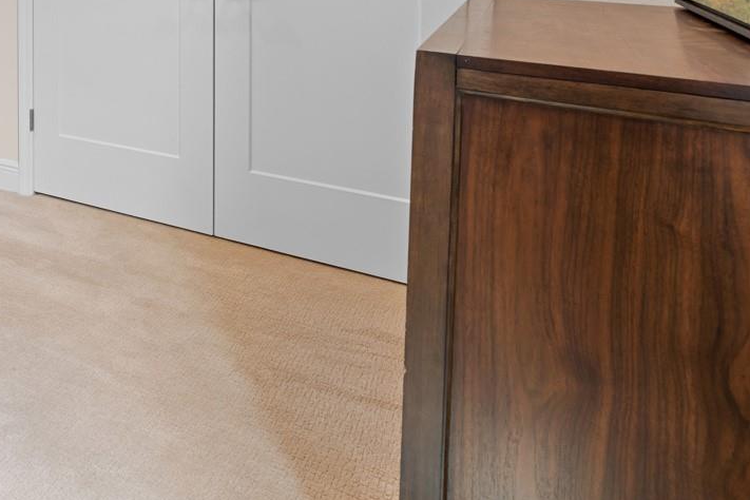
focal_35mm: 36
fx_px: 750
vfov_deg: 32.3
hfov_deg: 42.0
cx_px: -76
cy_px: -55
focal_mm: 16
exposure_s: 1.3
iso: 200
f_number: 8
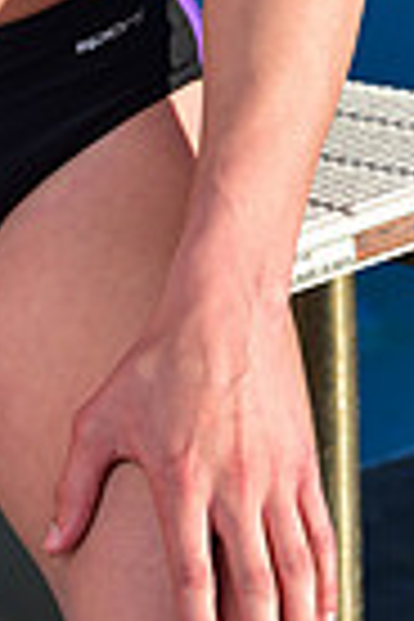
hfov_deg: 2.7
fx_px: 8711
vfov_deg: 4.1
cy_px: -446
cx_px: -61
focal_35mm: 505
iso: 64
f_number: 6.3
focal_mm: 120
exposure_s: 1/250
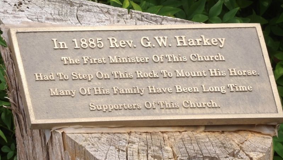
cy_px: 76
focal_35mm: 1151
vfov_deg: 1.1
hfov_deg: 1.9
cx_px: 142
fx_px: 8640
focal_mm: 188.8
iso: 100
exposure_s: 1/237
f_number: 5.7
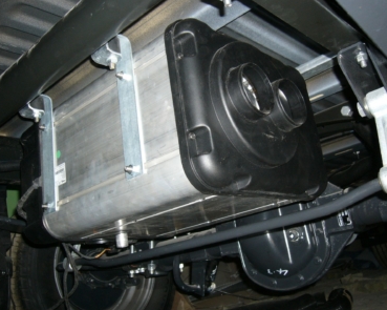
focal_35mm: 37
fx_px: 424
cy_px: 153
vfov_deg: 40.1
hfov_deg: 49.1
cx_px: 200
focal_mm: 5.8
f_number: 2.8
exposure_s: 1/60
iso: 100
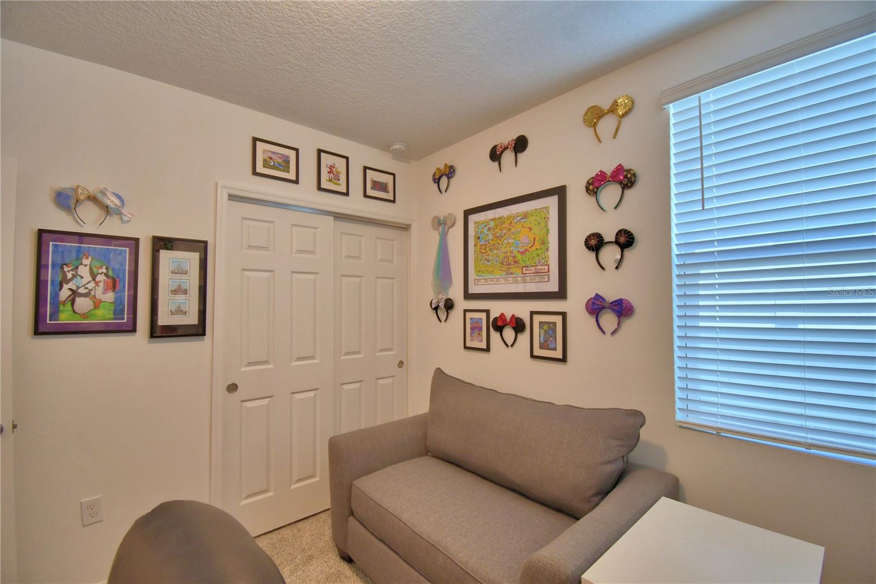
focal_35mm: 15
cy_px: 292
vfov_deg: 77.3
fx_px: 365
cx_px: 438
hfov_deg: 100.4
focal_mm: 10
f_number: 4.5
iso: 400
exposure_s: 1/50
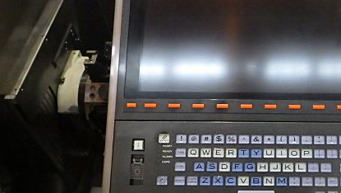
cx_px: 260
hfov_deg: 42.2
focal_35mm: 47
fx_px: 425
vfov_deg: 25.5
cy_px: 84
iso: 1600
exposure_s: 1/45
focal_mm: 5
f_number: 3.5
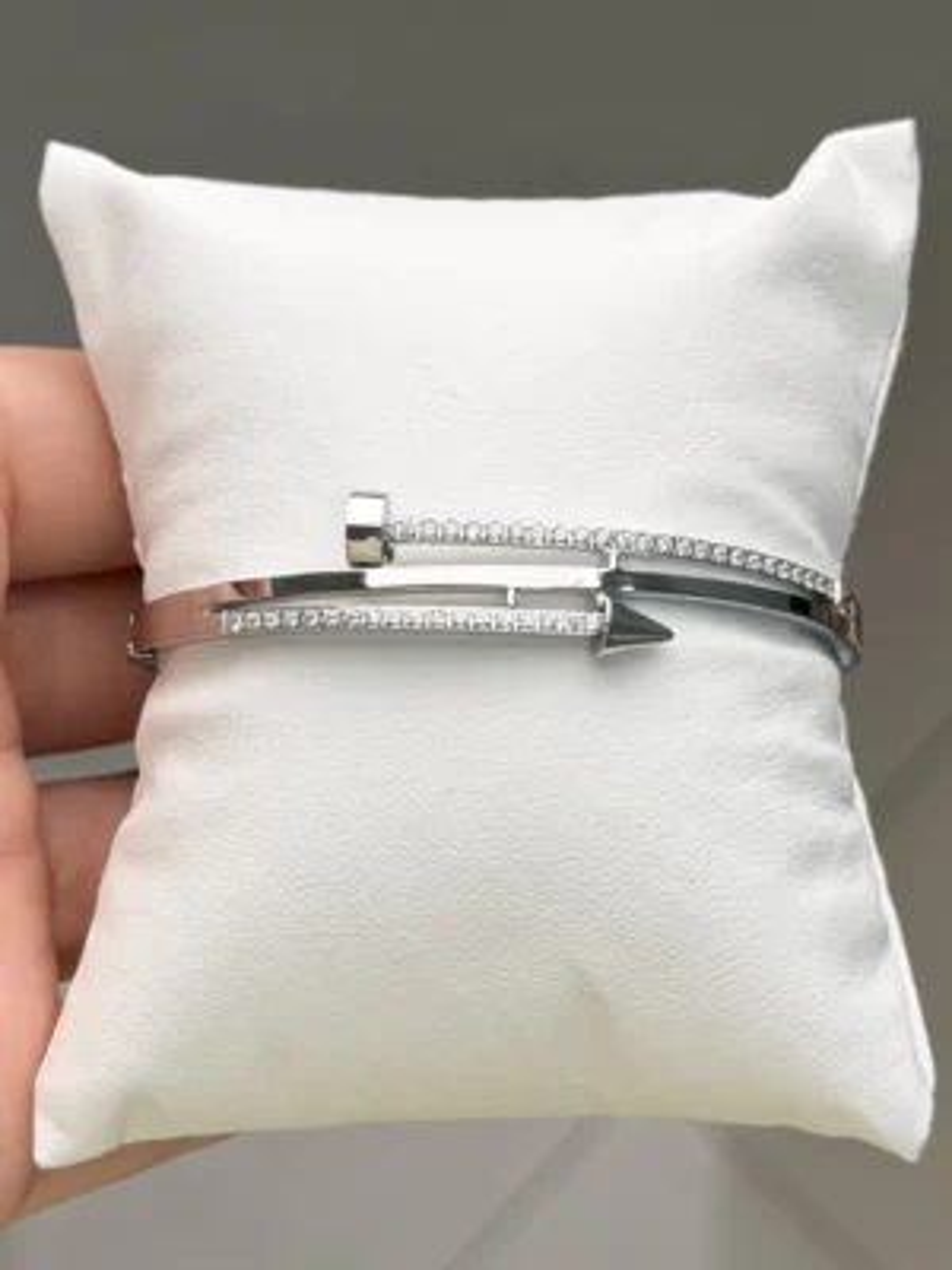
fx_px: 1760
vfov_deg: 39.7
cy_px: 635
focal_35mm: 48
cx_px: 476
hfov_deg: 30.3
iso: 64
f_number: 1.78
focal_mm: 6.76
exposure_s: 1/786
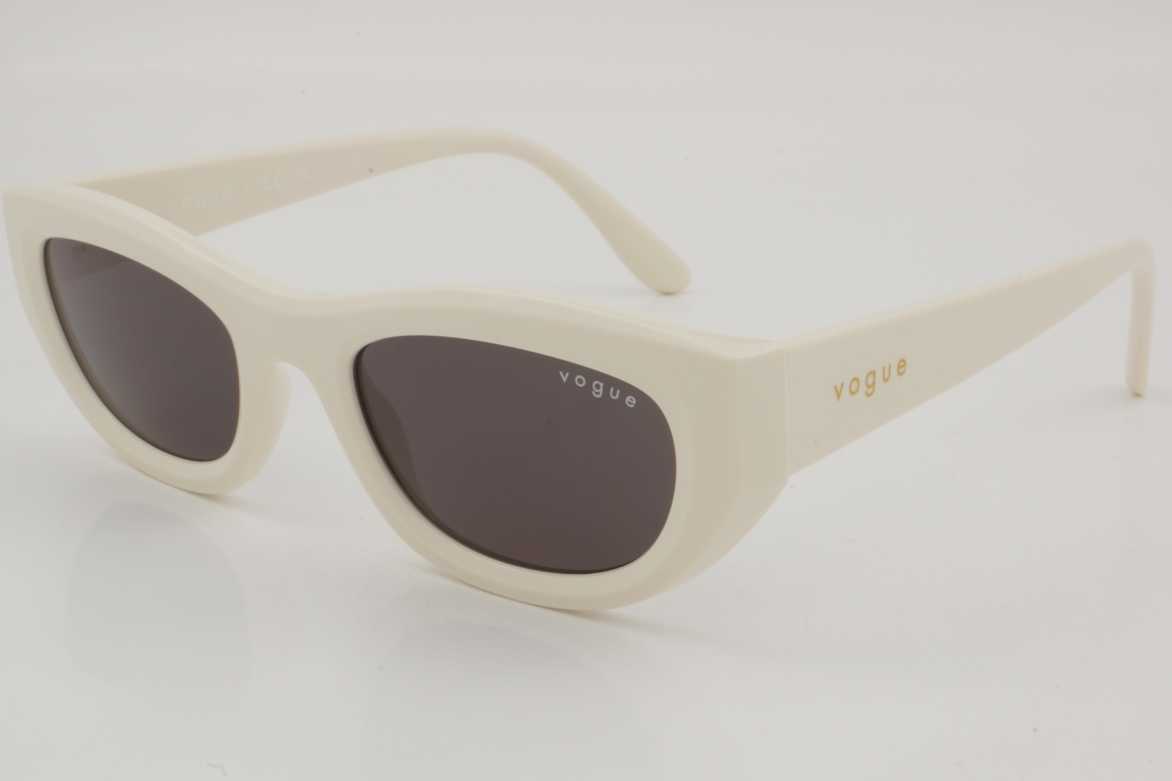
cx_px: 586
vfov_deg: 18.2
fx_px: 2441
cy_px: 390
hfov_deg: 27.0
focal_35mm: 75
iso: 100
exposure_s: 1/3
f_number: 32
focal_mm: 50
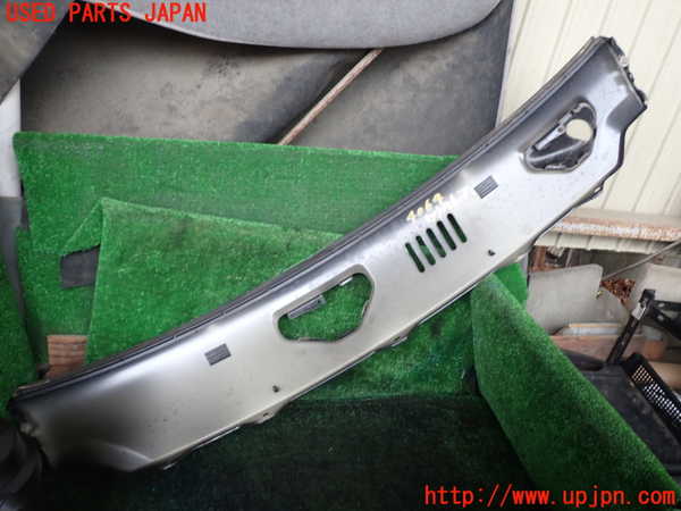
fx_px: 590
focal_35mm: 30
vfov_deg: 46.8
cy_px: 256
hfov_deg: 60.0
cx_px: 340
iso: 200
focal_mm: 5.4
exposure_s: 1/60
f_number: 2.3
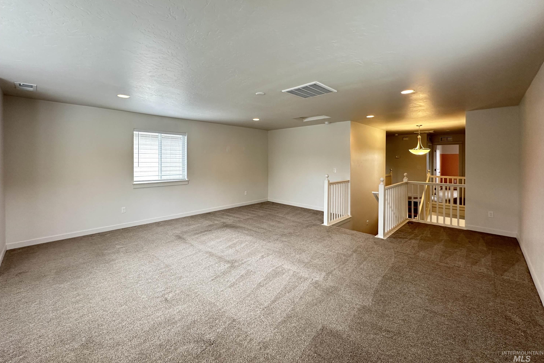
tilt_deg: -0.5
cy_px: 162
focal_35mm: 15
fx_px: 227
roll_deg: +0.1
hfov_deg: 100.4
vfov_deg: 77.1
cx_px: 264
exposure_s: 1/60
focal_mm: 2.22
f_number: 2.2
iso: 250
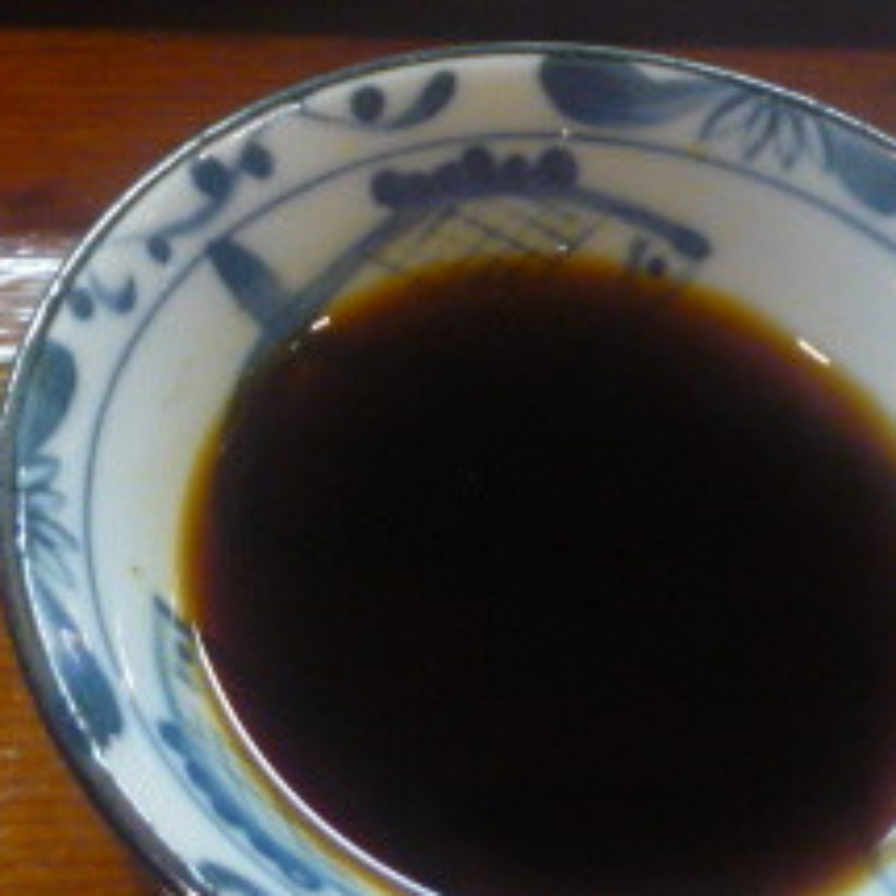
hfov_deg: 19.8
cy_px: 0
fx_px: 2548
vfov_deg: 19.4
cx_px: 221
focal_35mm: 87
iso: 400
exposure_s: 1/25
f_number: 2.8
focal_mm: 5.5
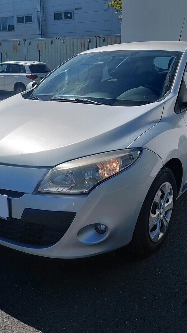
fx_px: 326
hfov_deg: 31.7
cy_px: 165
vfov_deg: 54.0
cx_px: 59
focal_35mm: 37
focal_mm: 4.69
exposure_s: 1/6460
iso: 50
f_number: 1.8
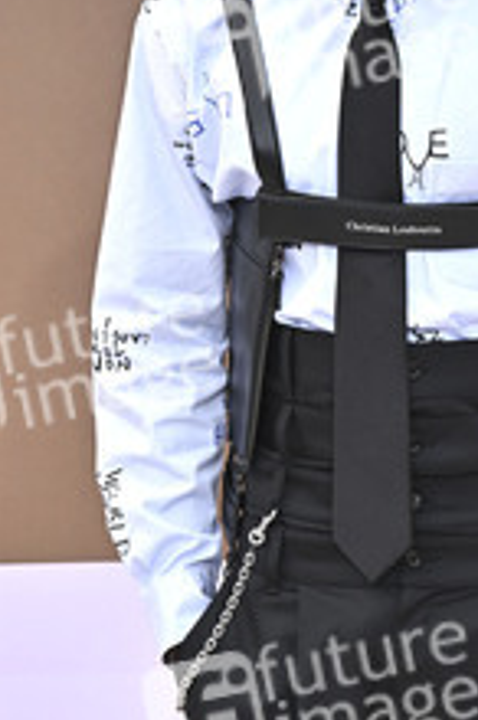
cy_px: 209
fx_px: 3456
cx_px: 406
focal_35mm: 173
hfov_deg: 7.9
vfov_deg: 11.9
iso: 400
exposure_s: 1/320
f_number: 10
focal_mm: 95
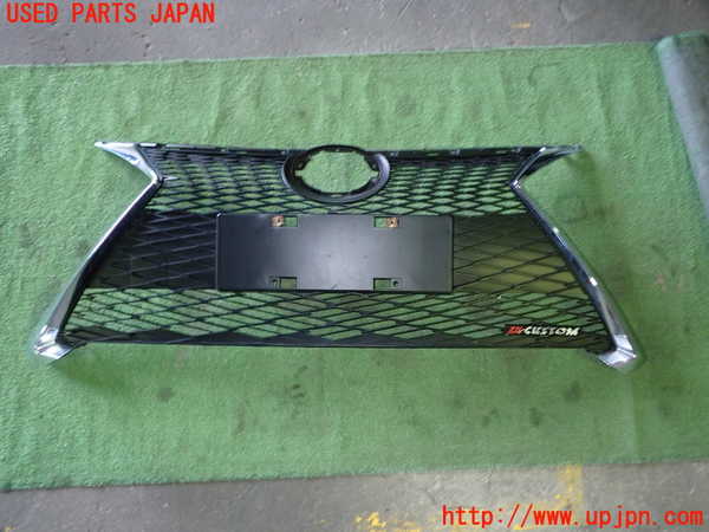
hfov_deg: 63.4
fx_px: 573
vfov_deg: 49.7
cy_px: 266
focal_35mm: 28
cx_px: 354
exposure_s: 1/30
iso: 400
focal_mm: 5.05
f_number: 2.2
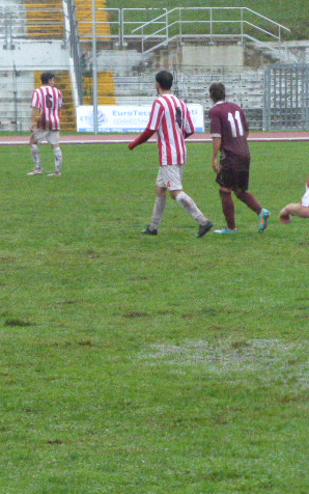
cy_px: 246
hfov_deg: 5.8
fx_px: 3068
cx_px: 309
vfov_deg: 9.2
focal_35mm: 228
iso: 1600
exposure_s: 1/320
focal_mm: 25.9
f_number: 5.4
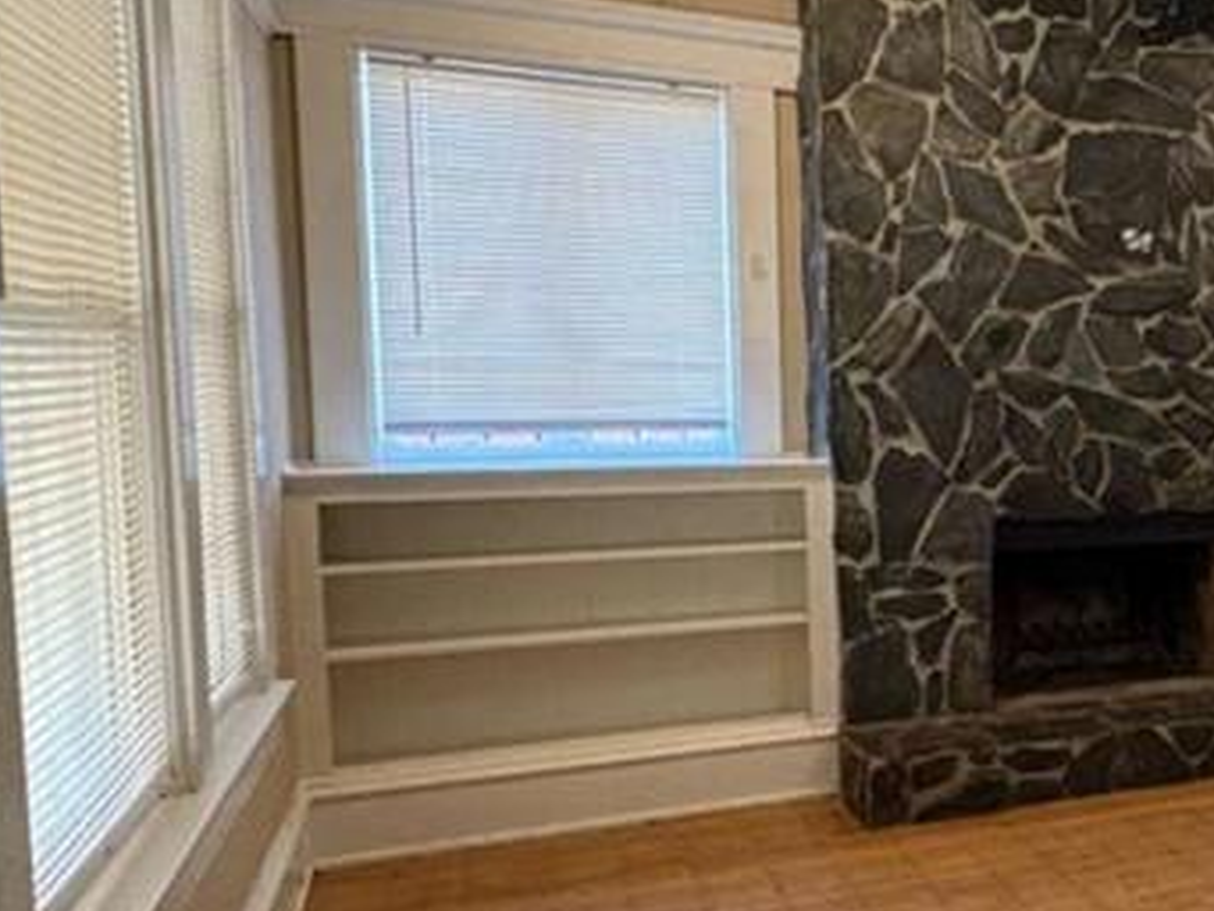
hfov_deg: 33.3
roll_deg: -1.0
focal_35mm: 42
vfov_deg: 34.4
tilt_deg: -4.0
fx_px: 1473
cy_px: 480
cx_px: 1566
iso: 320
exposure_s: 1/60
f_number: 2.2
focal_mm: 2.22
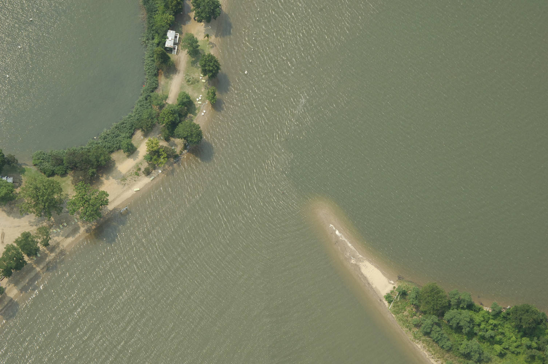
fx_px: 1323
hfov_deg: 23.4
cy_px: 182
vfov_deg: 15.7
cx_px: 274
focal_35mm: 87
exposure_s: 1/500
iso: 400
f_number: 9
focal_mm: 58
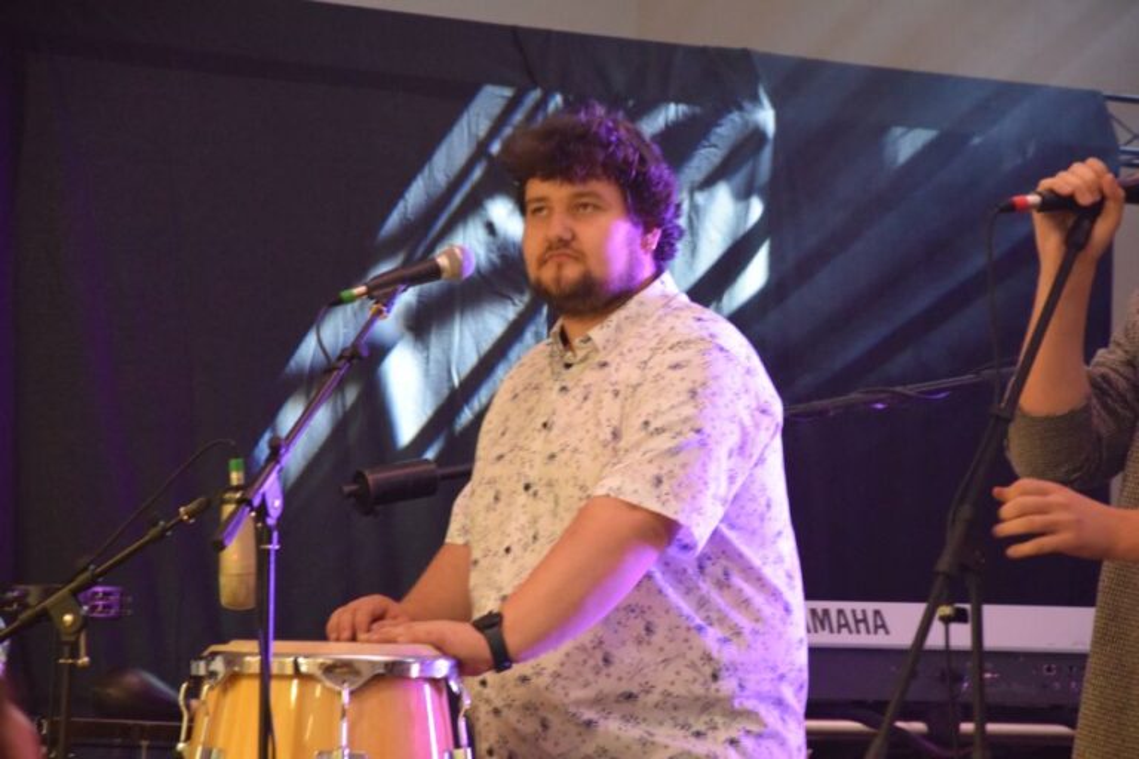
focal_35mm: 158
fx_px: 4983
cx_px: 570
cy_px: 380
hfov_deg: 13.0
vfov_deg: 8.7
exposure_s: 1/30
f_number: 5.6
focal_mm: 105
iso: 6400
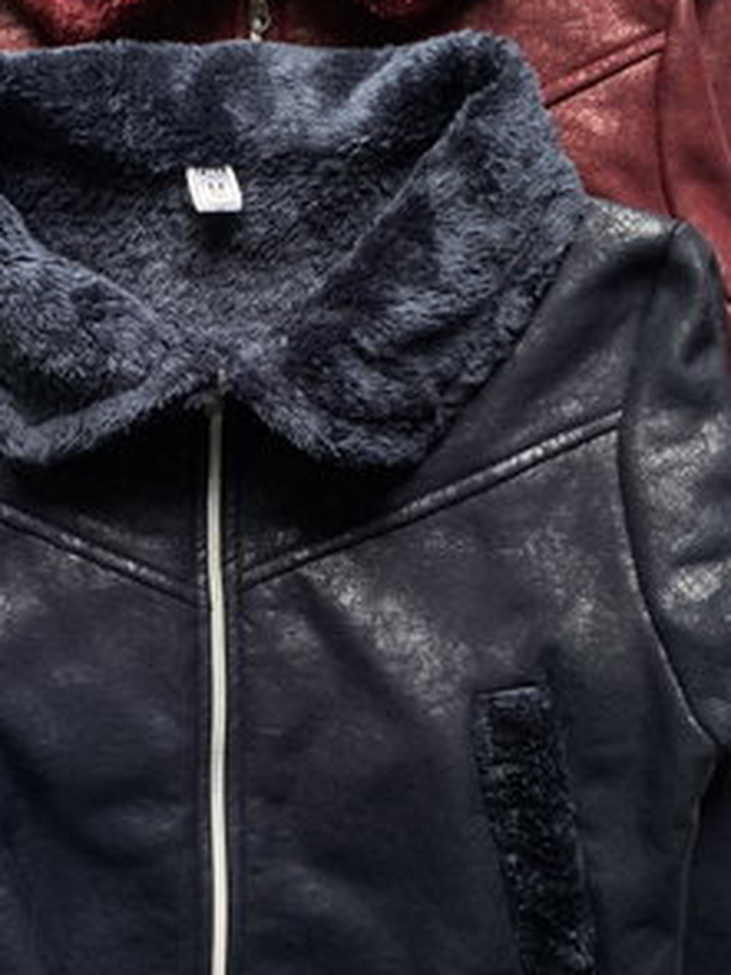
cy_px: 461
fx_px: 1324
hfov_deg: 30.6
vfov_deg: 40.4
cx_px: 228
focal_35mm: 47
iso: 40
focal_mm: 4.25
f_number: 1.8
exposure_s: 1/100
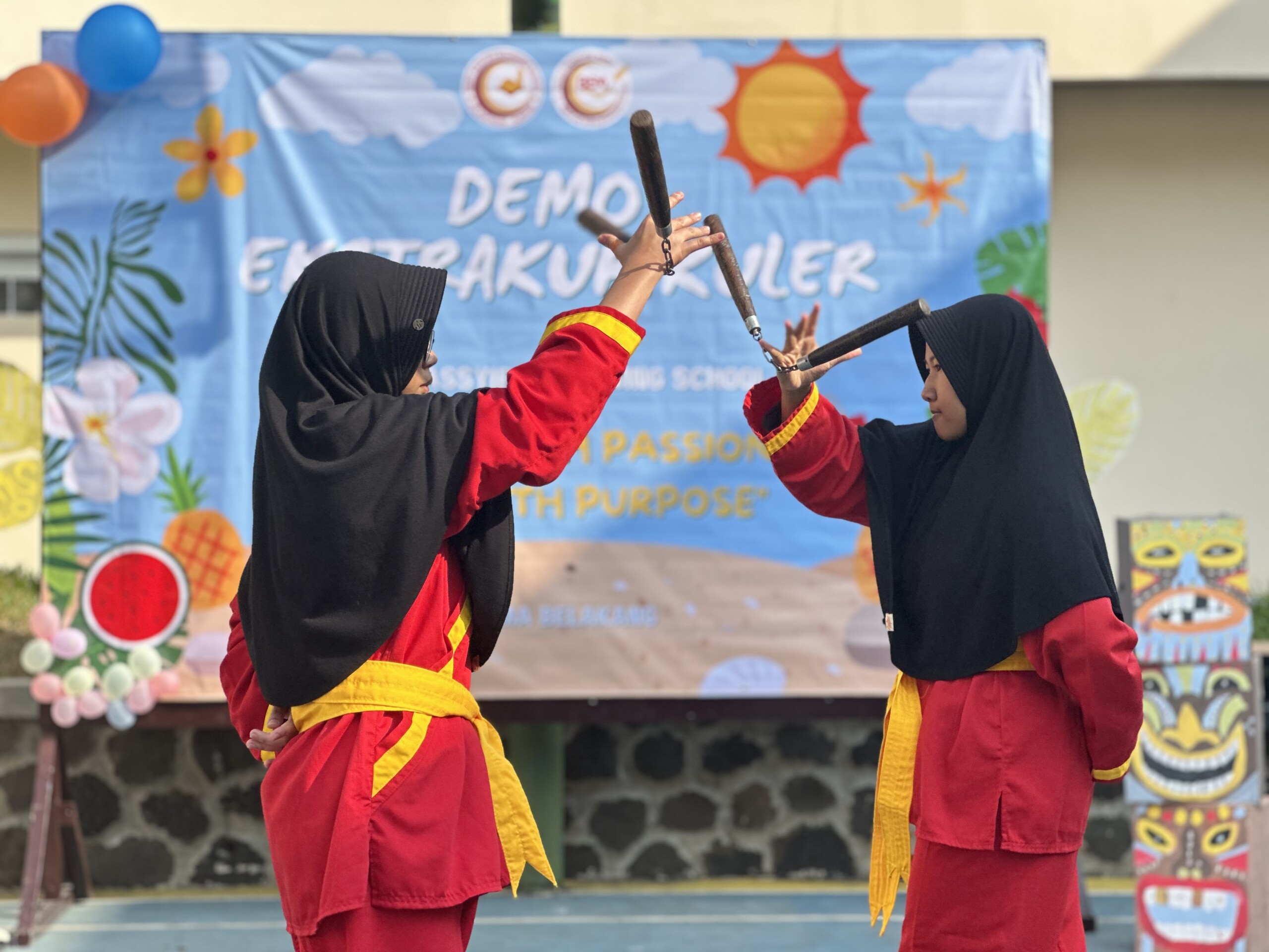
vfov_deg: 19.1
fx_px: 2823
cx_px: 634
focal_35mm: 77
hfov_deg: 25.3
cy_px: 476
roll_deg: -1.0
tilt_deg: +2.6
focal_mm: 9
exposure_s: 1/213
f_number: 2.8
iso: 25
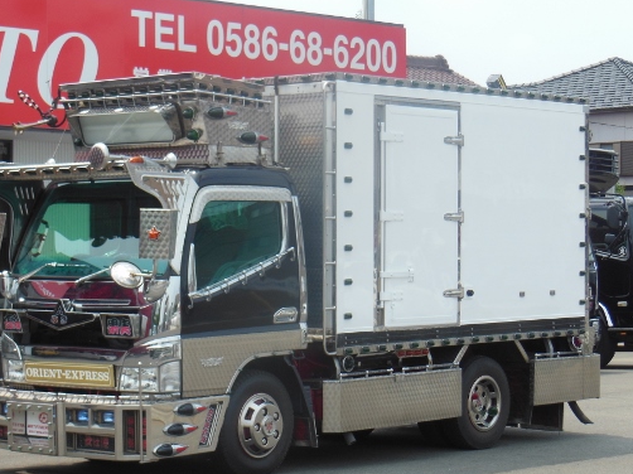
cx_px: 282
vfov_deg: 14.5
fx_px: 1864
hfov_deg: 19.3
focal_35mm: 102
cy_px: 266
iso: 125
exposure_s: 1/400
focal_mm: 14.3
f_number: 5.4
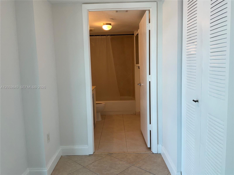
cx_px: 117
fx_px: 196
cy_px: 88
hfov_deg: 61.7
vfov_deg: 48.2
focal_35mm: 29
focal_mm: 3
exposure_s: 1/120
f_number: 1.8
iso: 25
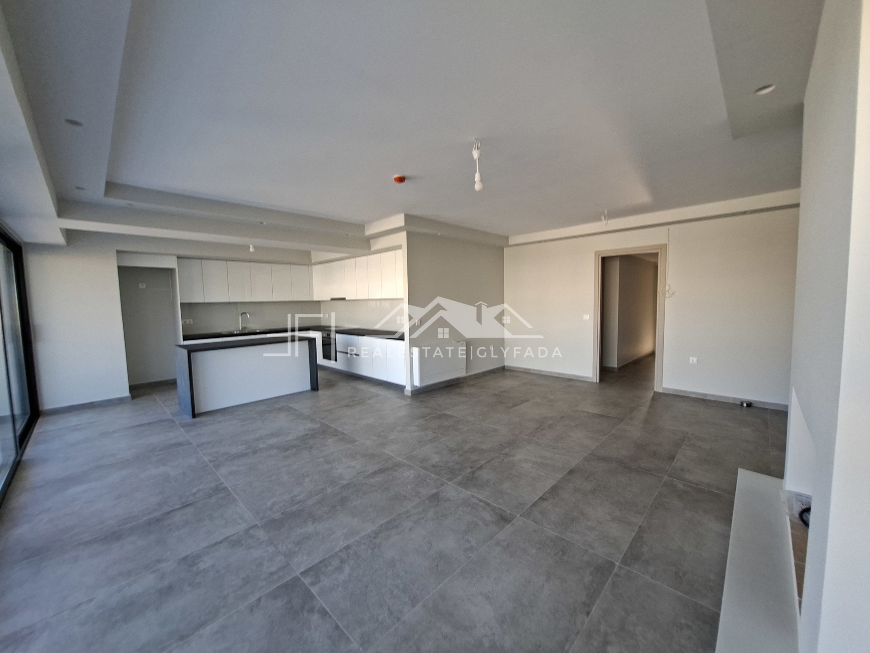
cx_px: 435
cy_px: 326
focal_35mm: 13
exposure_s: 1/60
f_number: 2.2
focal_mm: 1.74
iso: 40
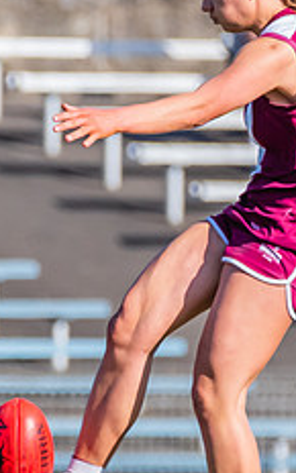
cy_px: 152
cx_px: 44
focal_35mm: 2357
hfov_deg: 0.6
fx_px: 30422
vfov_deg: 0.9
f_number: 9
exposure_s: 1/1600
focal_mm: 460
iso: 800
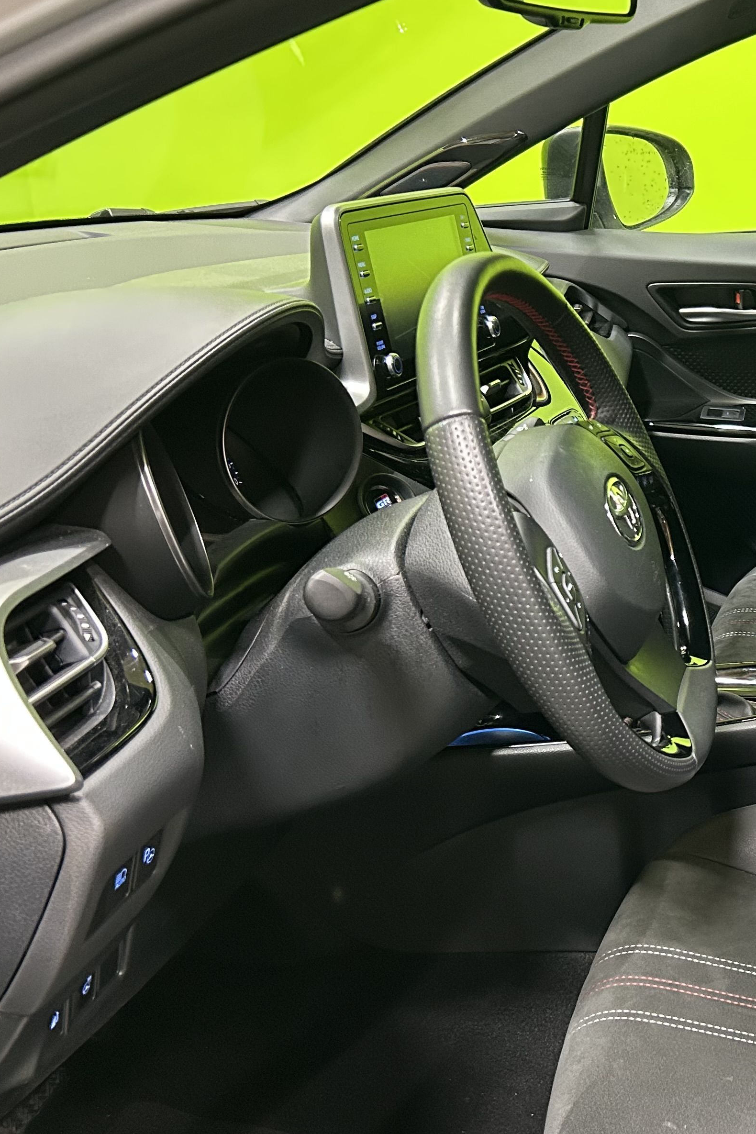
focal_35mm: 46
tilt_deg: -19.2
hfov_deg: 26.7
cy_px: 577
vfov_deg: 42.7
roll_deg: -1.6
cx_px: 844
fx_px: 1449
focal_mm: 5.7
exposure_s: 1/50
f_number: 1.5
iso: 400
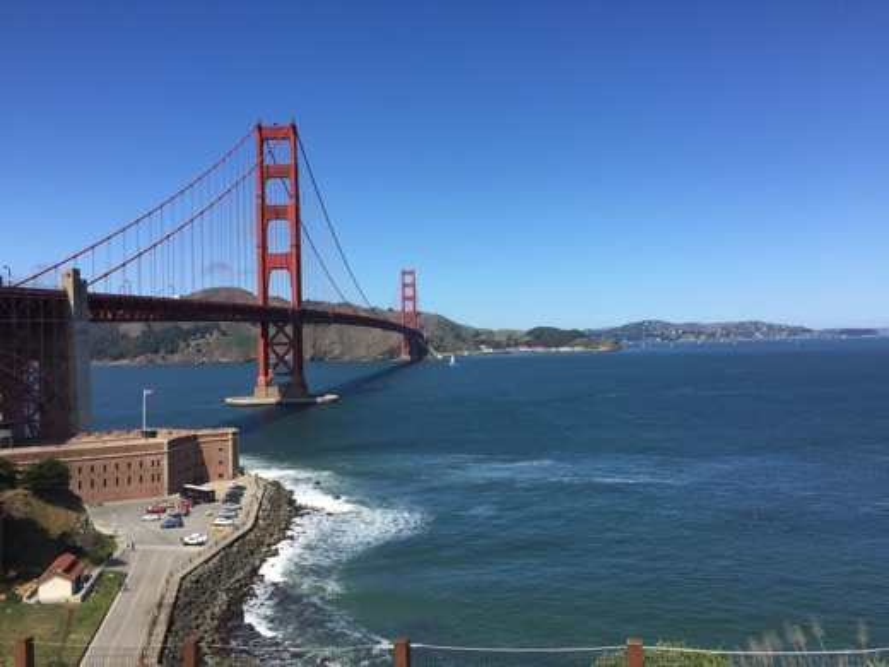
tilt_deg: -0.3
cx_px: 444
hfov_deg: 61.7
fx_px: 745
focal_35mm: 29
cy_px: 334
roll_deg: +0.6
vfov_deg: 48.2
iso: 32
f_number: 2.2
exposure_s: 1/2326
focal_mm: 4.15
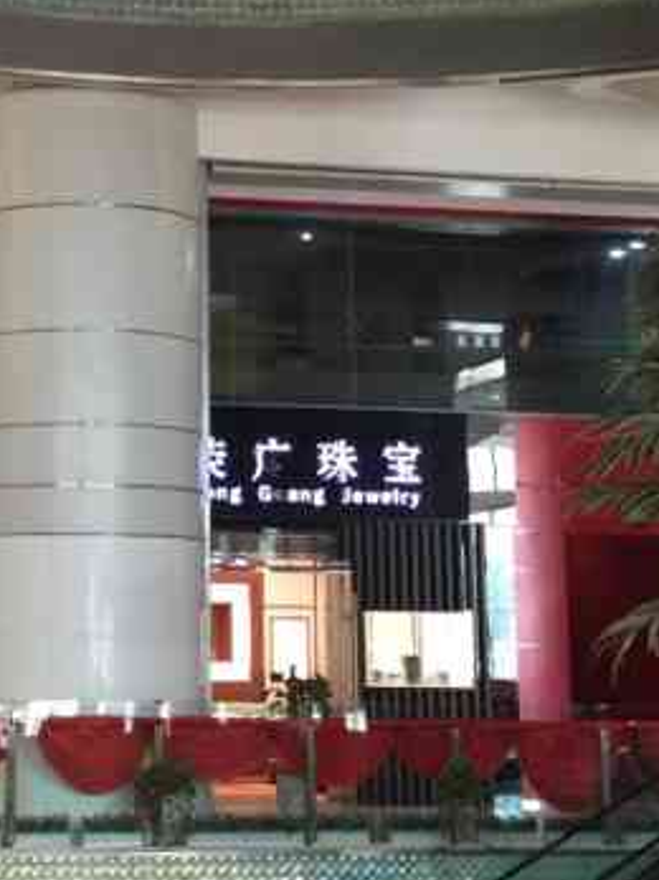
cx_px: -13
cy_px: 318
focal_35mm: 78
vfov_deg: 24.9
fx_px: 1981
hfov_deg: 18.4
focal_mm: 4.15
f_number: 2.2
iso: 125
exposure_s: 1/17
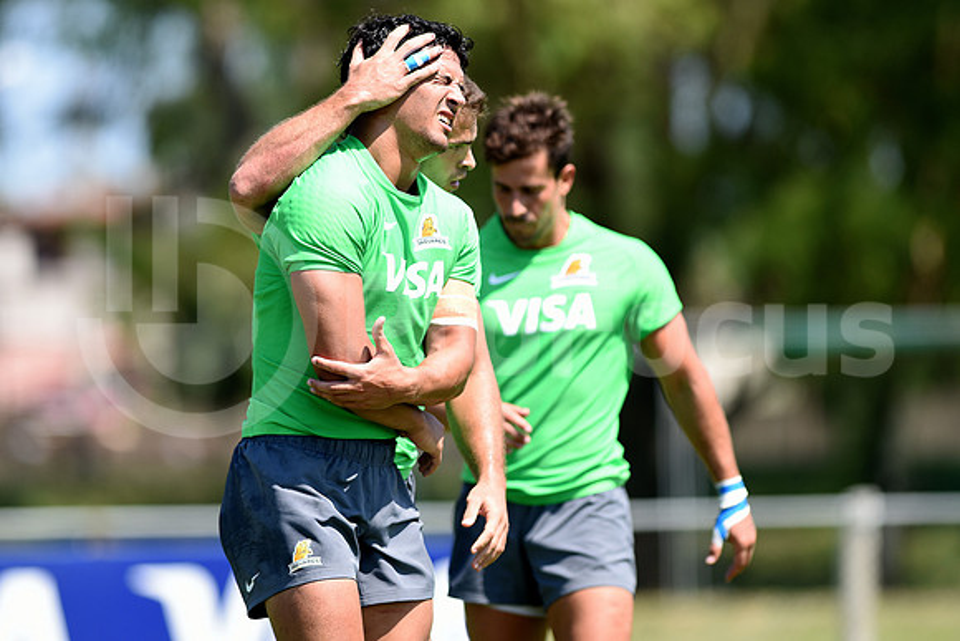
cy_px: 320
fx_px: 8001
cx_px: 480
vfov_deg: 4.6
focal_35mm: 300
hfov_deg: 6.9
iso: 200
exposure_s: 1/1600
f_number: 2.8
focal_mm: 300
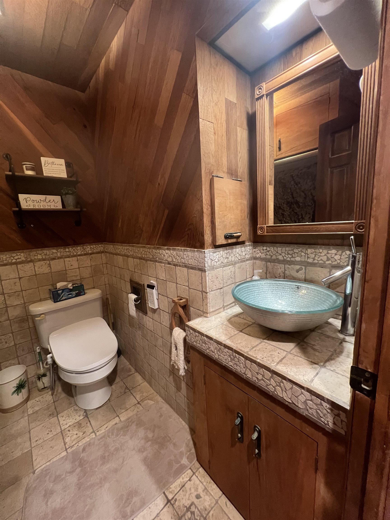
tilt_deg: -9.8
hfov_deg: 89.9
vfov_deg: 106.2
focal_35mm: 13
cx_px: 195
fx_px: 195
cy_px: 260
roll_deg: +5.2
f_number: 1.8
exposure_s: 1/60
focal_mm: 1.57
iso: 500
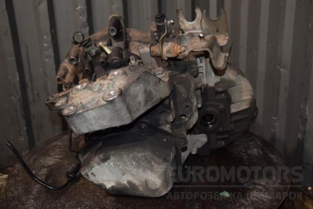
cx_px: 156
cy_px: 104
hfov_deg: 46.4
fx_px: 365
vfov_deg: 31.9
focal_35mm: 42
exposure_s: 1/60
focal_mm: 28
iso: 800
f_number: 5
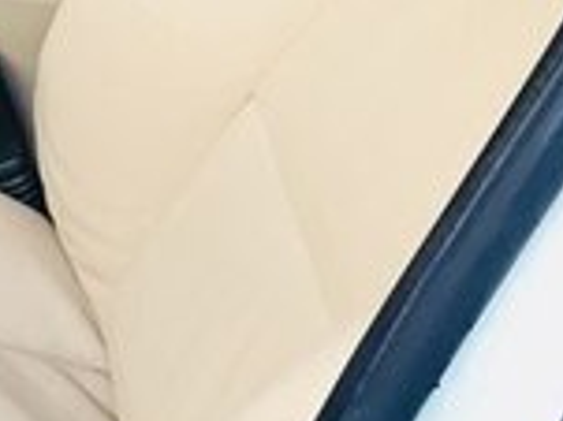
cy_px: -39
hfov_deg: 13.8
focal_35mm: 127
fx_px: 2064
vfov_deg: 11.5
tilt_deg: -28.2
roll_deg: -3.0
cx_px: -459
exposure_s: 1/33
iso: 50
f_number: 2.2
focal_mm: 4.15
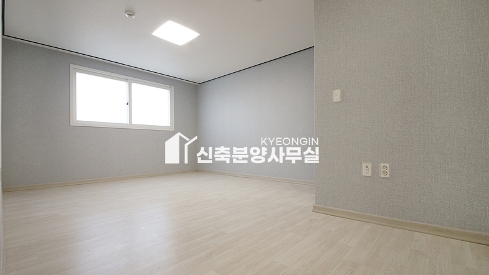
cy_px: 146
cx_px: 242
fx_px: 208
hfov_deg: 99.4
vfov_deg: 67.1
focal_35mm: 16
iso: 800
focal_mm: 10
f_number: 9
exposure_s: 1/30
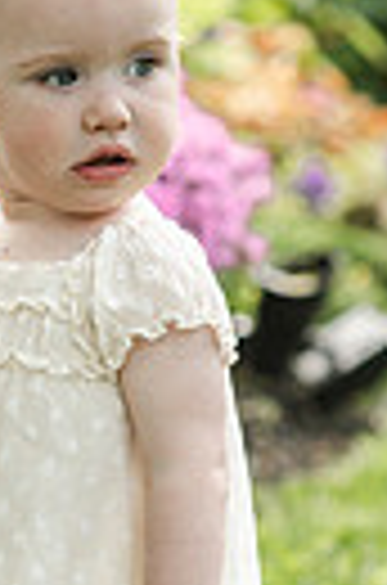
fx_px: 4782
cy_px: 446
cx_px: 36
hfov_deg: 4.6
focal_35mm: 295
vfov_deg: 7.0
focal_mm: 85
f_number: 3.5
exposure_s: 1/4000
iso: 800
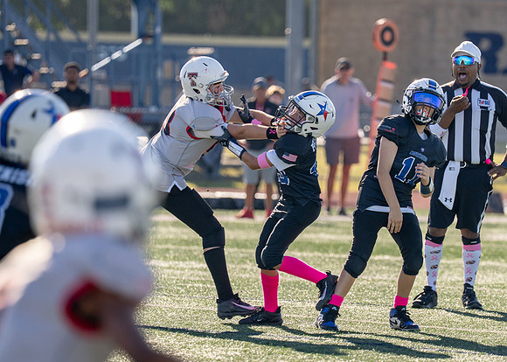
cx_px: 396
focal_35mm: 367
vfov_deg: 3.9
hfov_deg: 5.5
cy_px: 230
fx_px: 5276
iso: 160
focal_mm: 191
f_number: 2.8
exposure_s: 1/2500
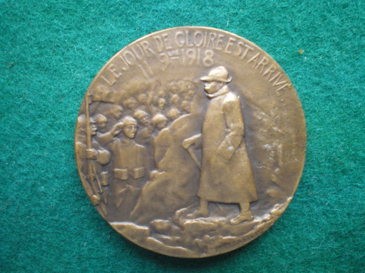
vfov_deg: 37.7
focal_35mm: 38
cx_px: 182
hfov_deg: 49.0
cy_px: 136
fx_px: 401
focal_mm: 6.3
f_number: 3.1
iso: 400
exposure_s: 1/30
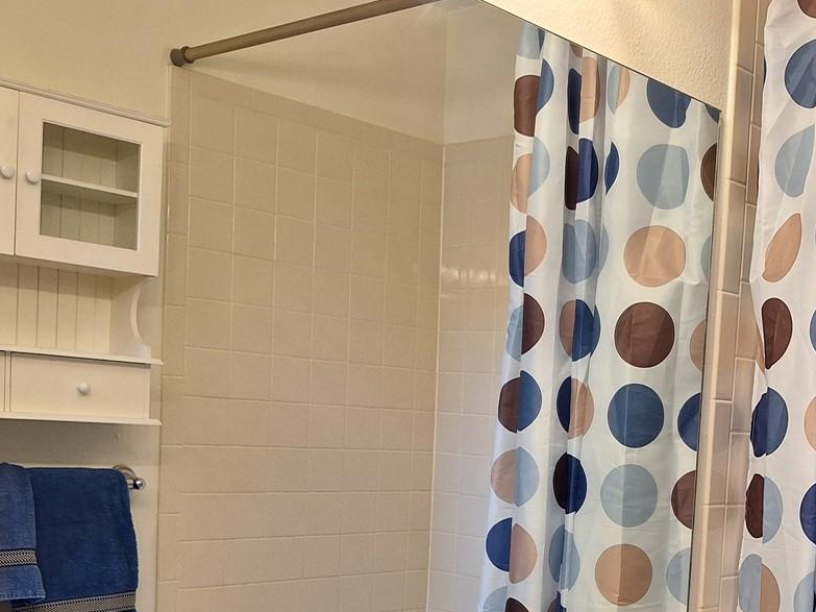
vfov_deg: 29.7
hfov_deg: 39.3
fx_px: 1108
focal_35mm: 47
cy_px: 535
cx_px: 618
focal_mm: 5.54
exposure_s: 1/40
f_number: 1.8
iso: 50
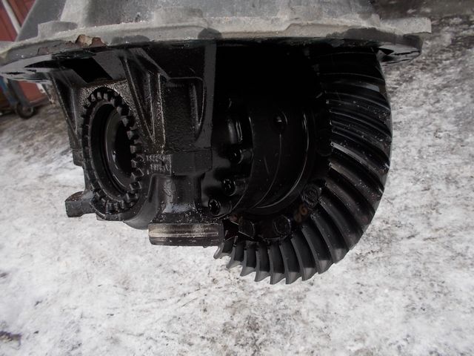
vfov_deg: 48.2
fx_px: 397
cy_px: 178
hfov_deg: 61.7
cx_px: 237
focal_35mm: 29
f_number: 3.3
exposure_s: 1/40
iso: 80
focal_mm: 4.1
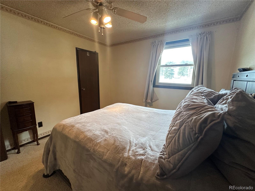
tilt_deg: -8.2
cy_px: 96
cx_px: 128
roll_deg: -0.8
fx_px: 103
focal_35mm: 14
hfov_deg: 102.1
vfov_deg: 85.7
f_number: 2.2
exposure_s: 1/120
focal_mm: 2.22
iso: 250
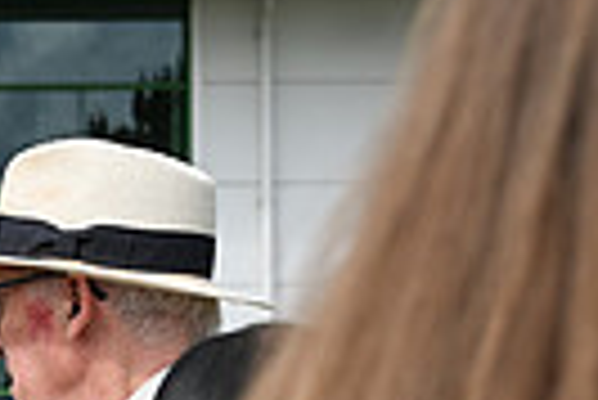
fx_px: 3326
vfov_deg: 6.7
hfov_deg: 9.6
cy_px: 726
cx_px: -567
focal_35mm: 200
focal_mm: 46
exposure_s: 1/2000
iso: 400
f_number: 5.6
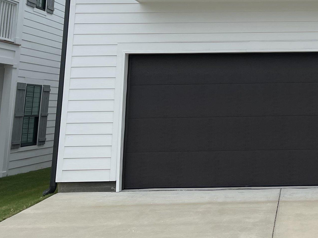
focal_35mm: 63
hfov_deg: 29.2
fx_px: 579
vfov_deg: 22.1
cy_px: -22
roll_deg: +0.5
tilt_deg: +12.4
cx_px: 300
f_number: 1.6
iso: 32
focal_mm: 5.1
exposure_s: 1/1821
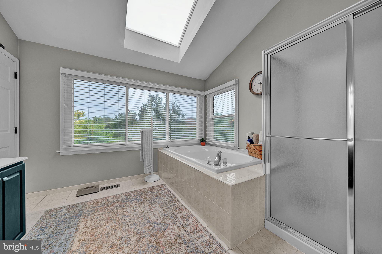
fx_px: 127
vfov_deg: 90.0
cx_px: 191
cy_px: 127
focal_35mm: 12
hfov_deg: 112.6
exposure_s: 1/8
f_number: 5.6
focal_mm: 12
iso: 200
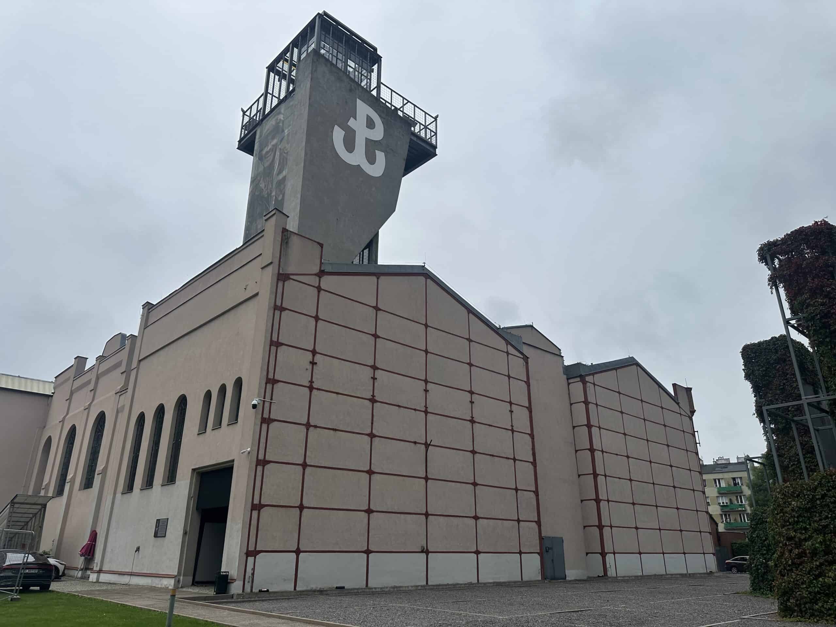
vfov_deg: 56.8
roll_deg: -0.5
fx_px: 580
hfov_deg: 71.6
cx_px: 418
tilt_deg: +22.2
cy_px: 314
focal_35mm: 24
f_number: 1.78
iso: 80
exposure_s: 1/4545
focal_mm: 6.86
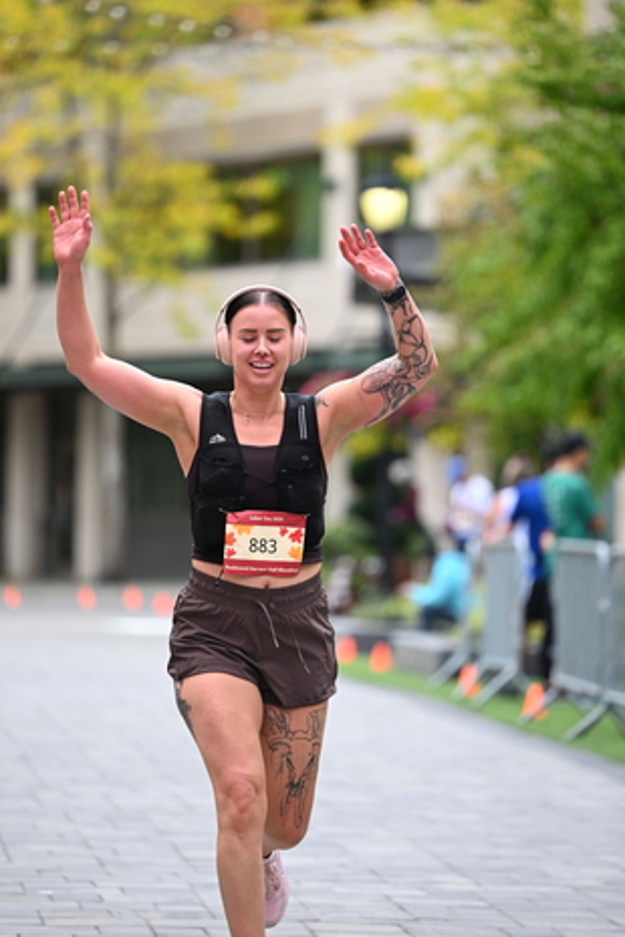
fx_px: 5234
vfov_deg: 10.2
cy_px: 447
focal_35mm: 201
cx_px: 293
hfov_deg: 6.8
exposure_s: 1/2000
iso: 640
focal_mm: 170
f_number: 2.8
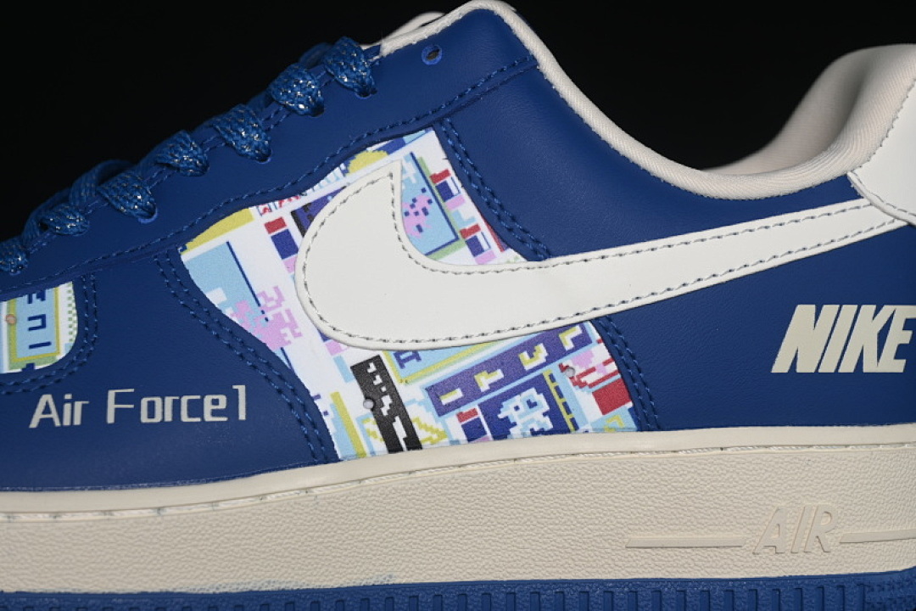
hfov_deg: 27.0
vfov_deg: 18.2
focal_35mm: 75
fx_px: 1908
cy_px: 306
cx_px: 458
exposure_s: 1/50
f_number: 6.3
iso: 160
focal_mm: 50
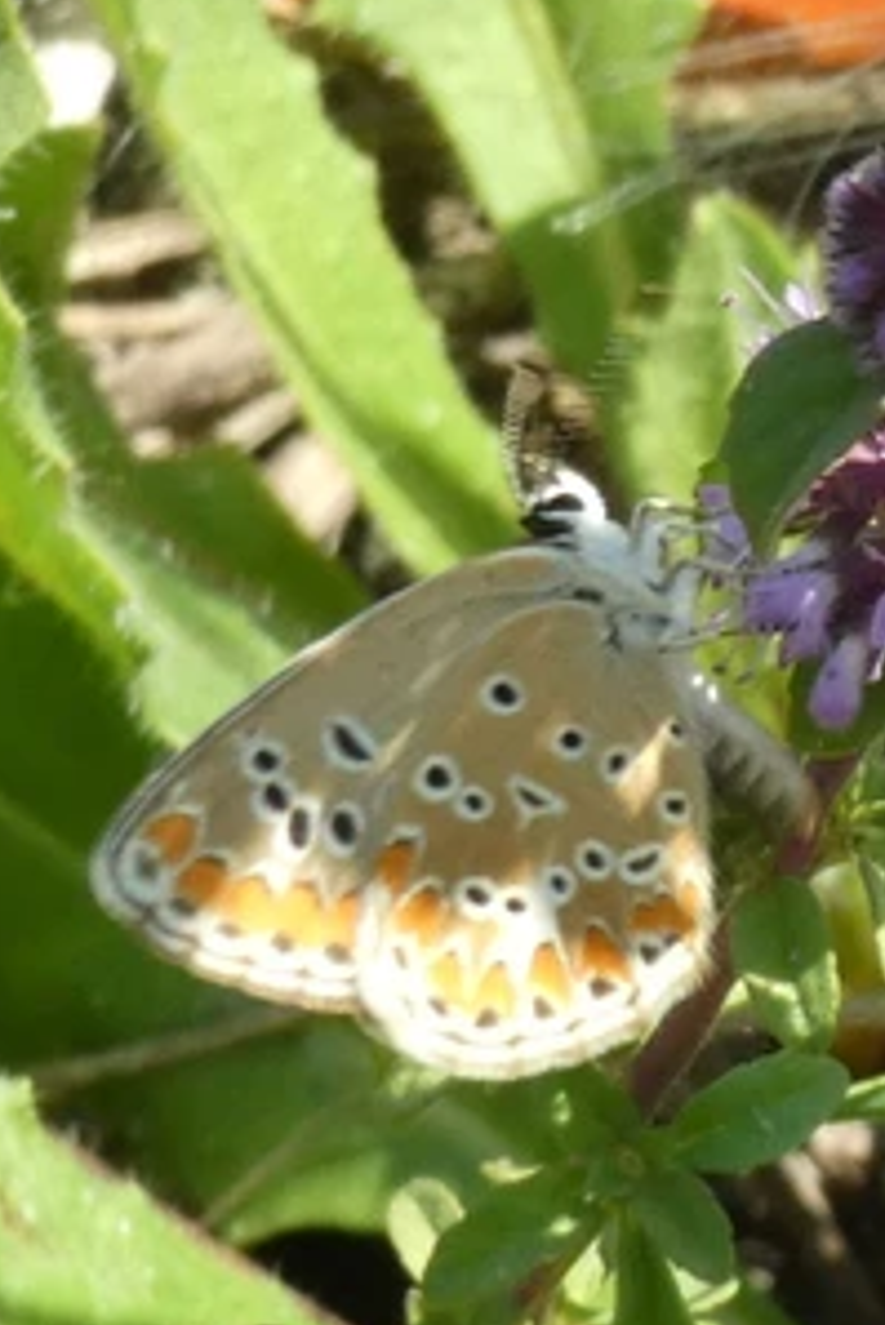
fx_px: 7403
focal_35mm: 201
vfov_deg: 10.2
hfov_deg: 6.8
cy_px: 467
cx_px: 1032
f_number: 7.1
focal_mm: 16
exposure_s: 1/80
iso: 160
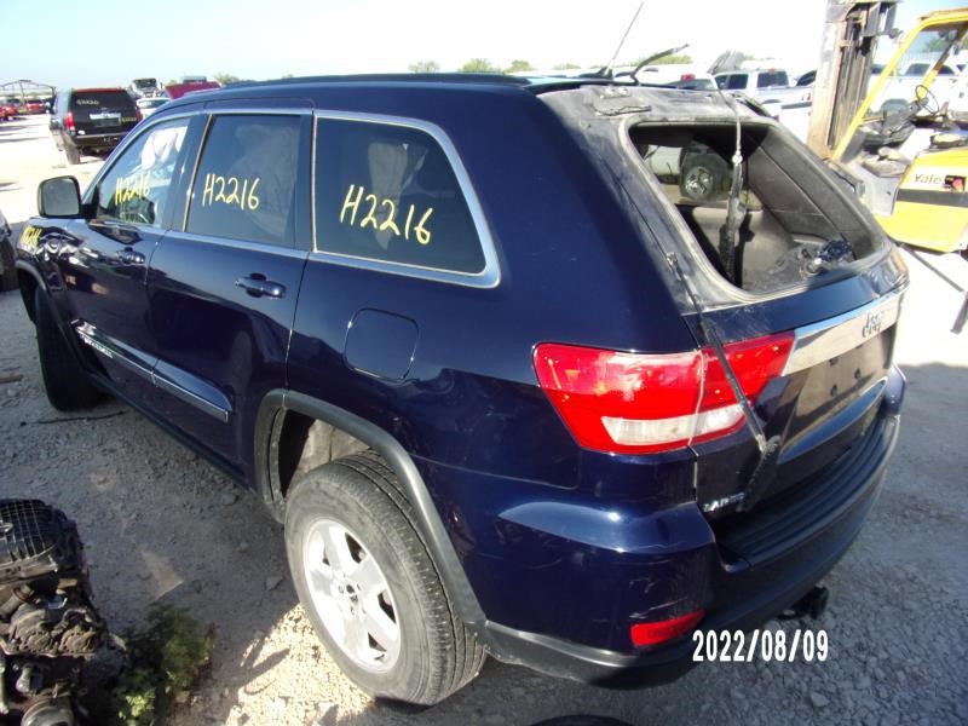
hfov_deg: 71.6
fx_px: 671
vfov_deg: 56.8
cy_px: 363
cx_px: 484
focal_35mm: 24
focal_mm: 4.3
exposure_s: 1/400
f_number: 3.3
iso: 80
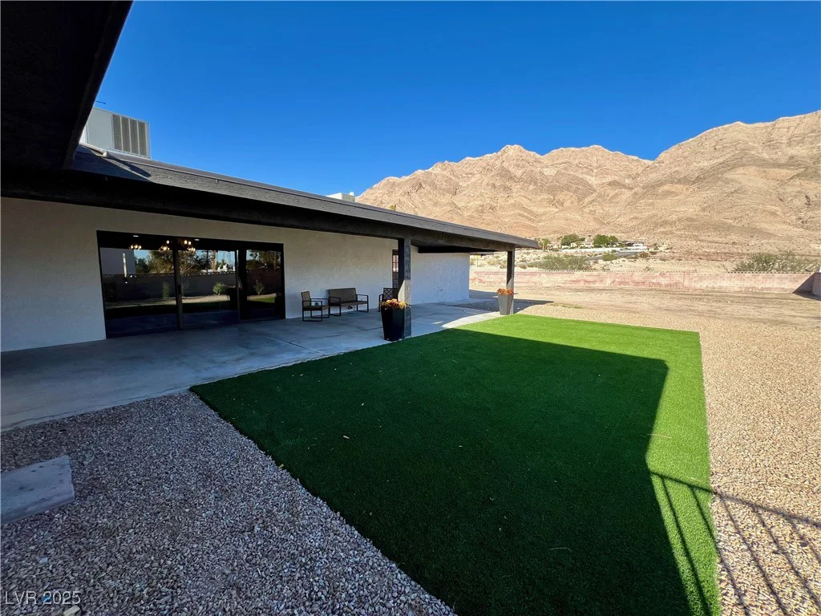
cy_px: 308
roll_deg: +0.3
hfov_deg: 106.2
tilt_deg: -6.5
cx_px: 410
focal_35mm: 13
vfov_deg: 89.9
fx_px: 308
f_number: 1.8
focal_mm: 1.57
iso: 32
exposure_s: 1/677
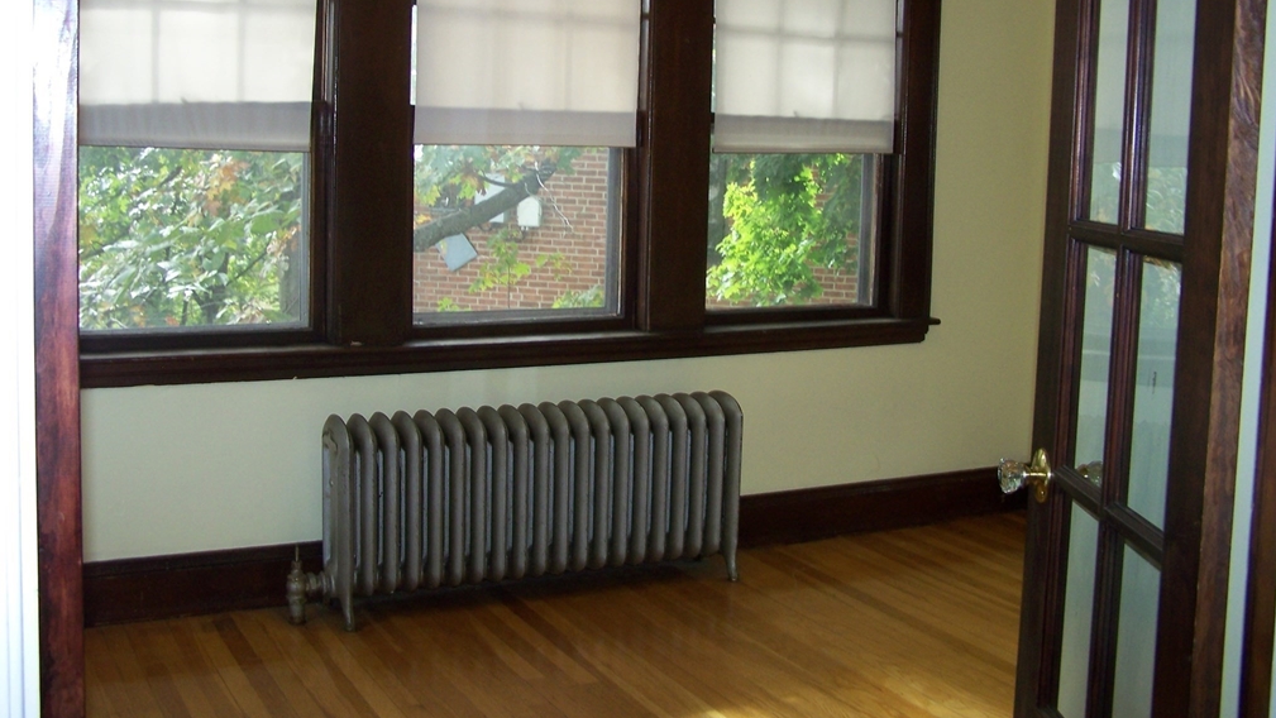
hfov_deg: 48.3
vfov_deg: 28.2
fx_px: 1421
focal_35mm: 42
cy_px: 259
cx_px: 636
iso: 80
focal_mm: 6.3
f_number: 2.8
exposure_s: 1/60
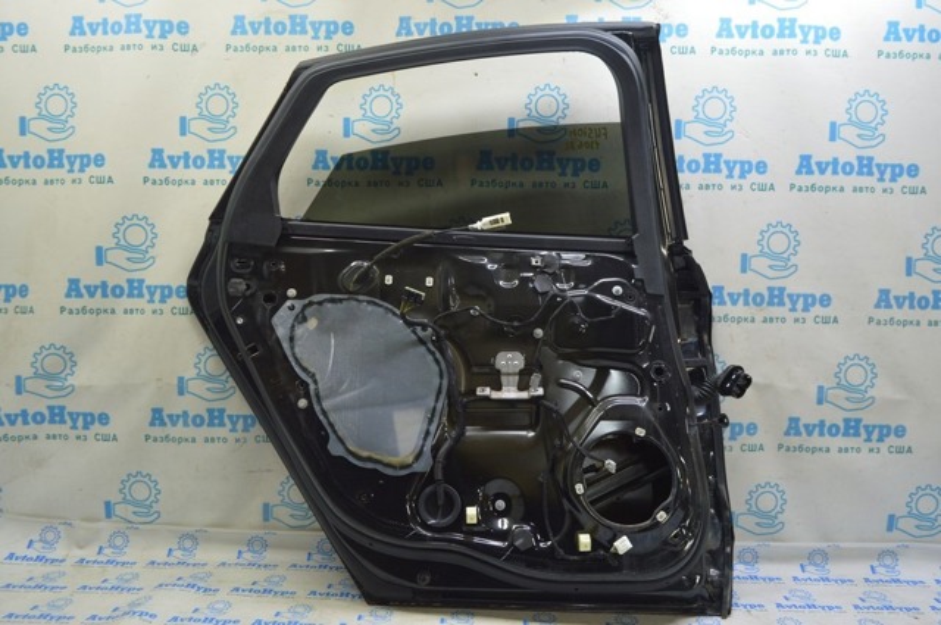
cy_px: 312
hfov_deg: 62.0
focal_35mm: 30
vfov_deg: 43.5
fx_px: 783
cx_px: 470
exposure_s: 1/20
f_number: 5.6
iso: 400
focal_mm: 20
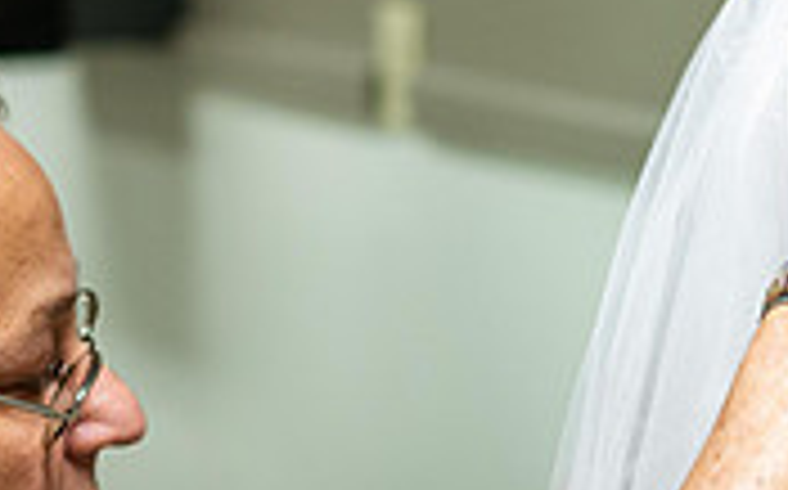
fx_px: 3604
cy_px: 162
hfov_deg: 12.2
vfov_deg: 7.8
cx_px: 943
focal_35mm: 168
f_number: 1.8
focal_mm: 35
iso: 800
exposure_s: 1/250
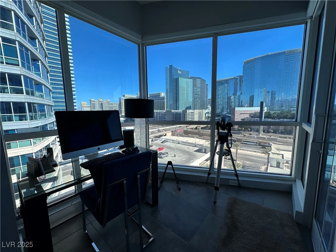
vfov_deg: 85.7
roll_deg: +0.8
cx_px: 168
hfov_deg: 102.1
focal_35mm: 14
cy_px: 126
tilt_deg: -7.3
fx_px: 136
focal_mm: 2.22
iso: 40
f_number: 2.2
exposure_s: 1/425
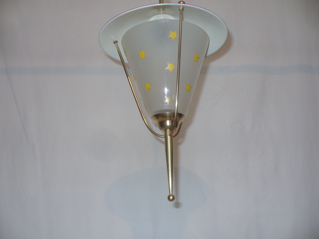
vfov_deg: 38.7
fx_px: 341
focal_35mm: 37
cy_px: 120
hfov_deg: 50.1
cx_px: 160
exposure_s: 1/8
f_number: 2.8
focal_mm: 6.1
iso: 100
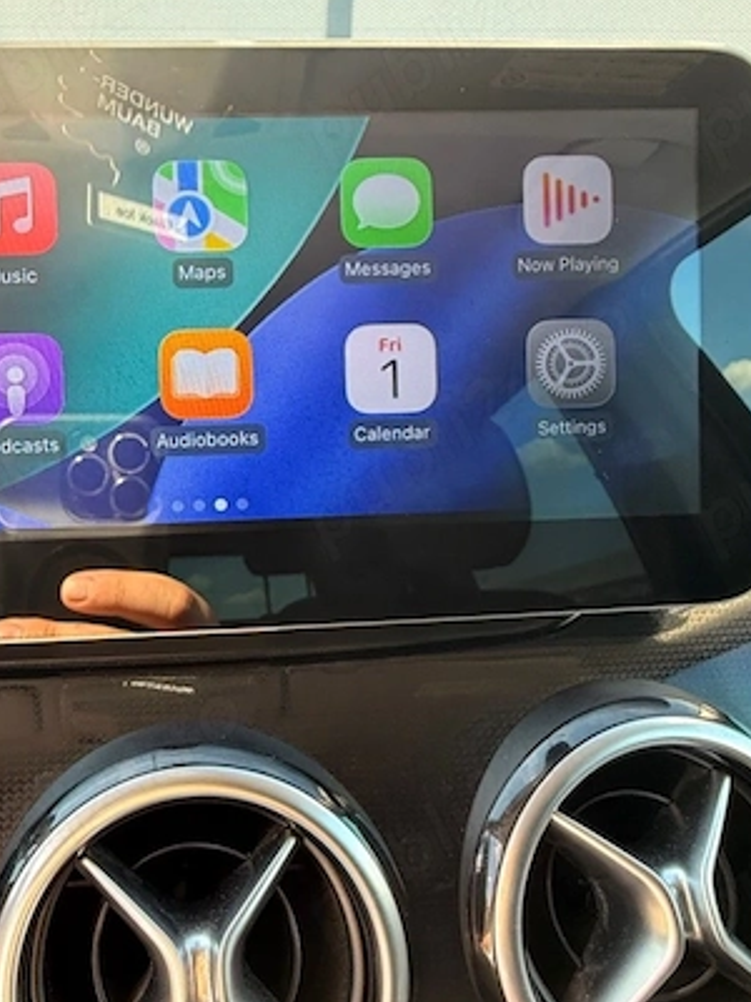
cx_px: 178
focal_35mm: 28
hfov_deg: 47.7
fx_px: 810
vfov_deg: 63.4
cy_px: 483
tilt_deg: -18.6
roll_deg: +0.2
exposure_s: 1/100
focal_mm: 2.22
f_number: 2.2
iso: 80
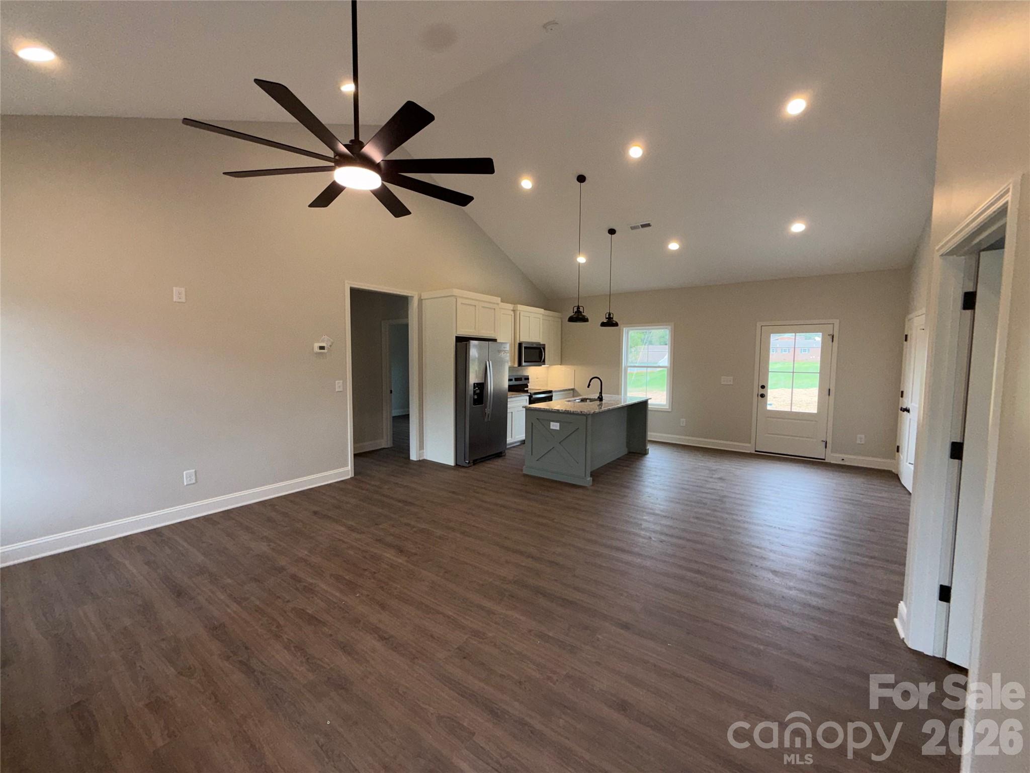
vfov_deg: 85.7
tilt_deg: -3.6
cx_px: 515
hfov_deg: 102.1
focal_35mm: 14
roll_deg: -0.4
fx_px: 417
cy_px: 386
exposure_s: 1/122
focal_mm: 2.22
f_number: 2.2
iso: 50
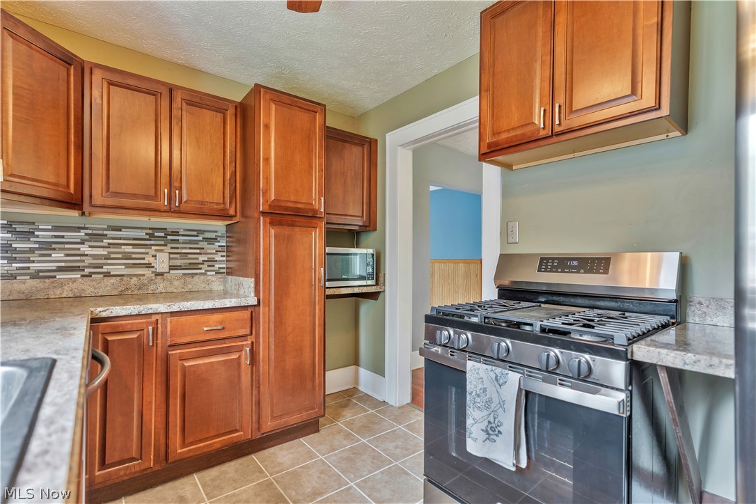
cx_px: 378
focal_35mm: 16
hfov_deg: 96.7
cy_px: 252
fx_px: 336
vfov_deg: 73.7
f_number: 2.8
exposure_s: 1/40
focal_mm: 16
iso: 400
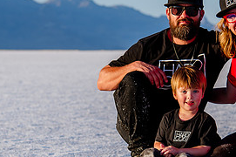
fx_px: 1414
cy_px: 126
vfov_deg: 6.3
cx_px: 147
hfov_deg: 9.5
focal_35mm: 216
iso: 200
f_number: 4
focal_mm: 66
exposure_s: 1/640
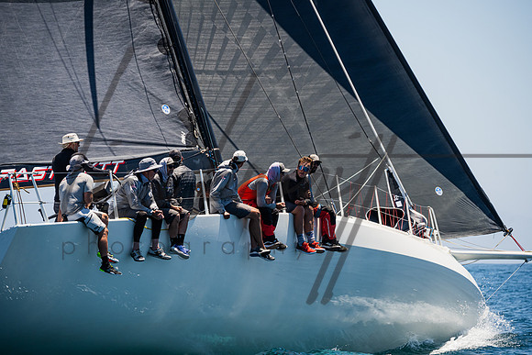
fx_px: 3744
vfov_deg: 5.4
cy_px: 178
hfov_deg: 8.1
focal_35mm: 253
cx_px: 258
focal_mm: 240
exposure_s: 1/1600
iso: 500
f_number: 8
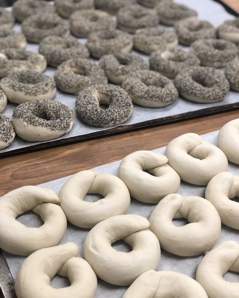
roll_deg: -1.5
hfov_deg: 27.6
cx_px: 121
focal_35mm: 55
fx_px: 486
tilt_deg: -38.3
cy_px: 149
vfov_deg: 34.1
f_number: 2.4
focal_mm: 6
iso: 50
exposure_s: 1/50
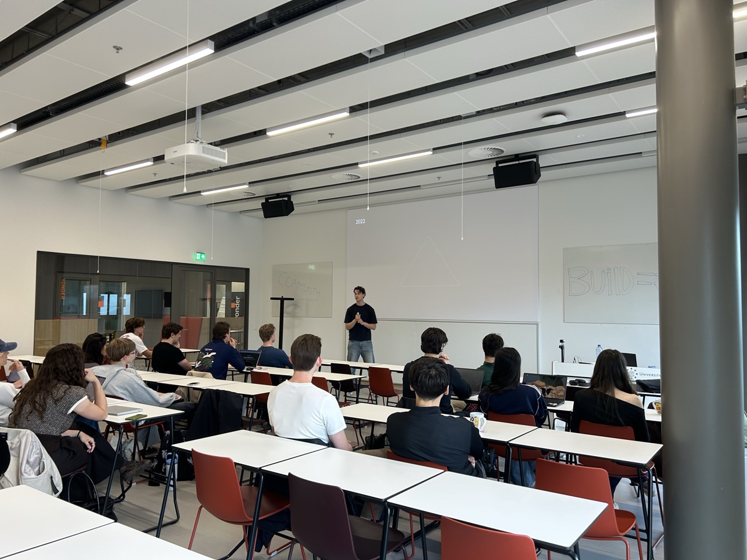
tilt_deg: +2.6
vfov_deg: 53.1
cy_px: 280
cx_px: 374
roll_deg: -0.8
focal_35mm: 26
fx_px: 561
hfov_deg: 67.3
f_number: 1.5
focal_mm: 5.7
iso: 64
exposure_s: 1/100
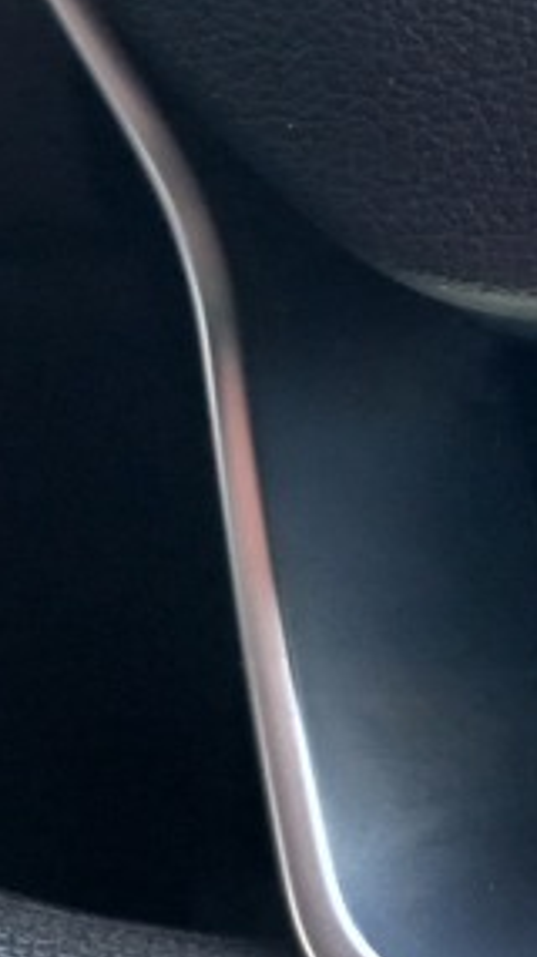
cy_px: -198
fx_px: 2484
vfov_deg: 20.4
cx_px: 899
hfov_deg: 11.6
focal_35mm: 98
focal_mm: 4.6
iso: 200
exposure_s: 1/33
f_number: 1.8
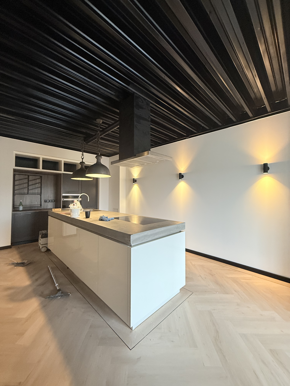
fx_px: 156
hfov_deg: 85.7
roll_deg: -0.2
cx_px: 145
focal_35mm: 14
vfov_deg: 102.1
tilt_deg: +1.7
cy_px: 193
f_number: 2.2
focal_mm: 2.22
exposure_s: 1/50
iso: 200
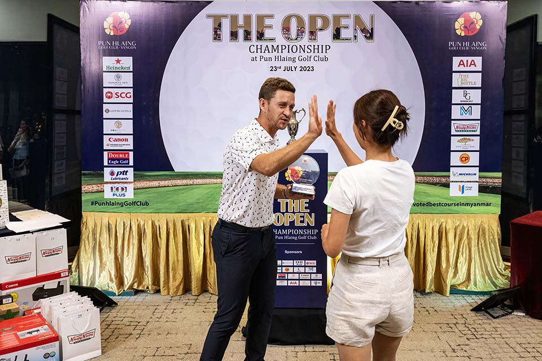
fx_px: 437
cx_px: 271
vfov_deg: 45.0
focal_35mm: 29
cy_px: 180
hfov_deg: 63.7
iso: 3200
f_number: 6.3
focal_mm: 29
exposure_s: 1/200
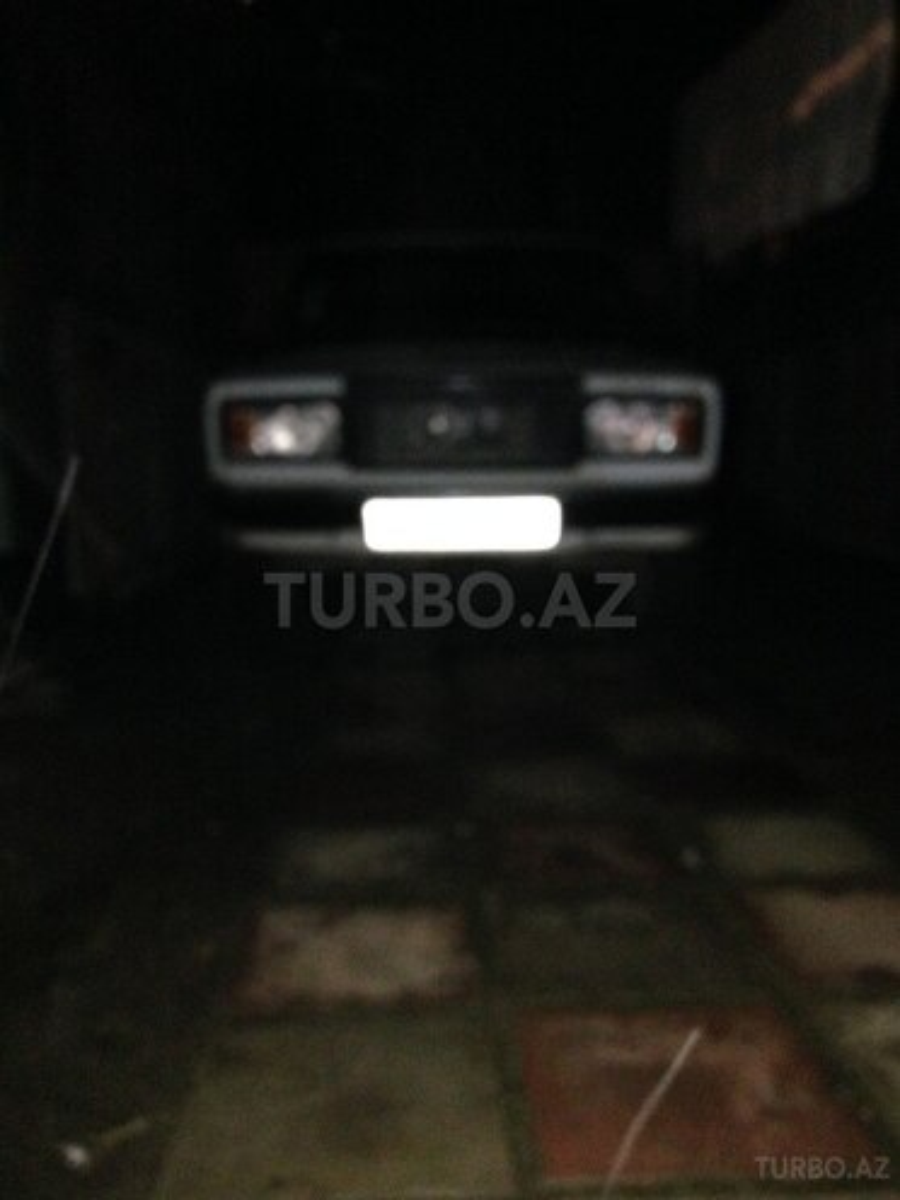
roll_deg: +0.0
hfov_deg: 42.9
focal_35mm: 33
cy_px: 600
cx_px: 450
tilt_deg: -4.8
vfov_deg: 55.4
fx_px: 1144
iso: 500
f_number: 2.4
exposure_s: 1/16
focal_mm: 4.12
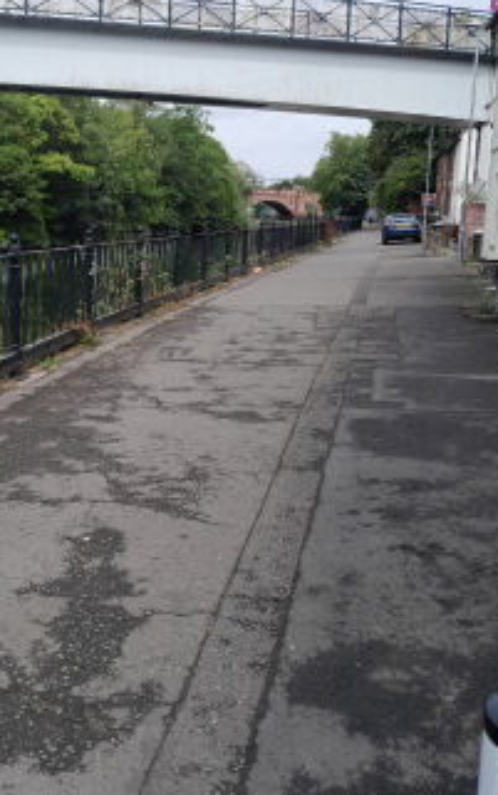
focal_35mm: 35
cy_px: 329
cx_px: 181
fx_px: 759
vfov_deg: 55.0
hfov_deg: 36.1
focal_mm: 3.98
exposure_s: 1/405
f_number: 1.8
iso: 40
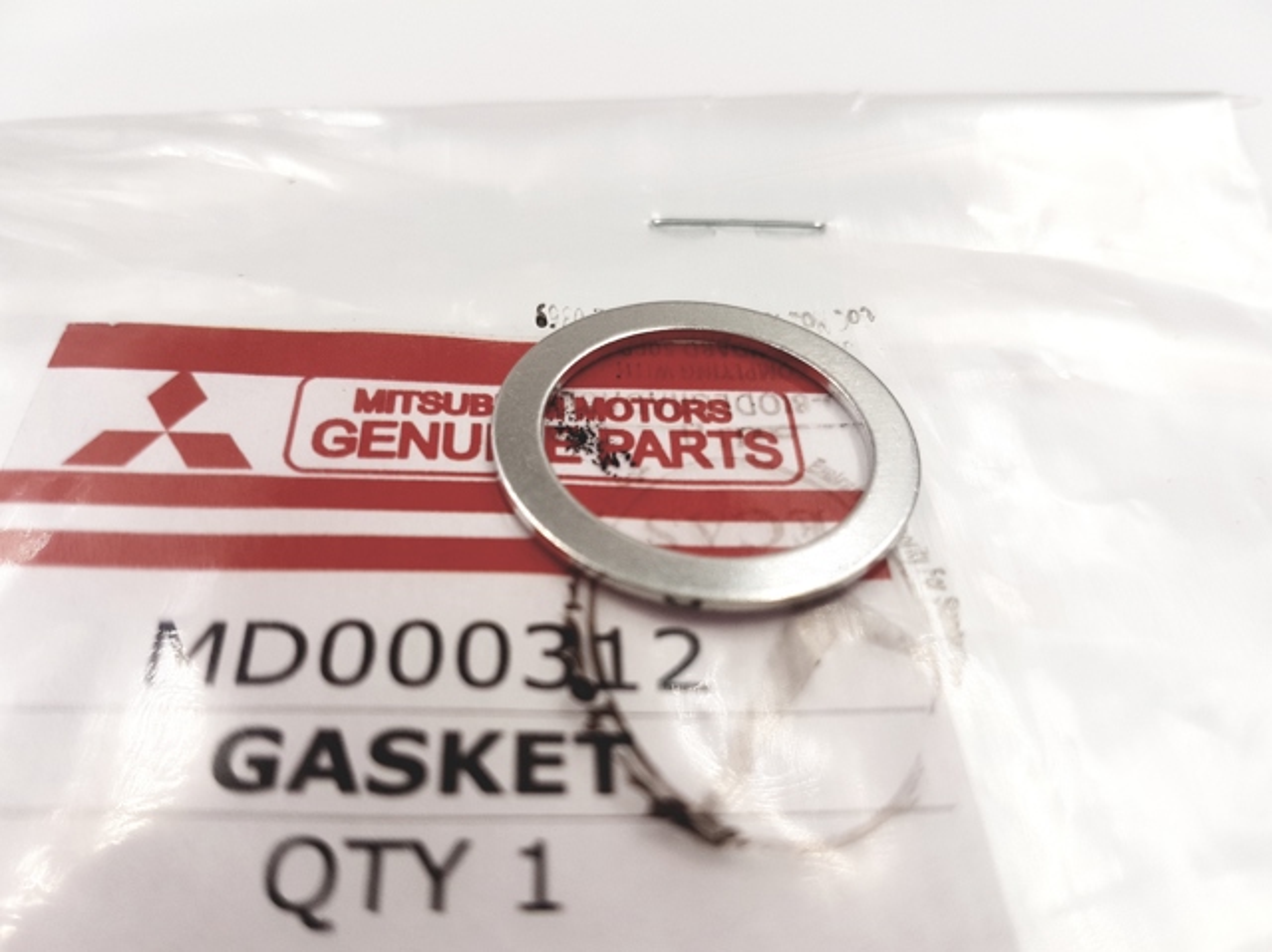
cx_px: 636
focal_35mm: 26
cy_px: 476
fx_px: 955
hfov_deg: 67.3
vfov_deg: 53.0
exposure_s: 1/634
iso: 40
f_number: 1.7
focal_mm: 4.2
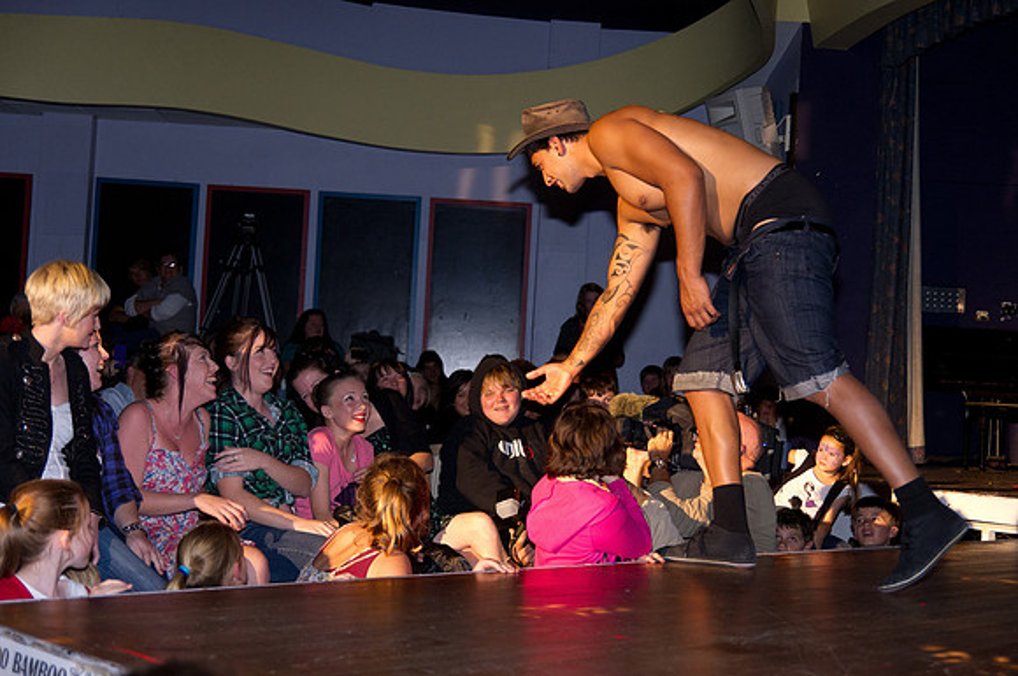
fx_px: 1440
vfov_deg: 26.4
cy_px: 338
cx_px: 509
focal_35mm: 51
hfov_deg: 38.9
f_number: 2.8
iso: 1000
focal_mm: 34.38
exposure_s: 1/180
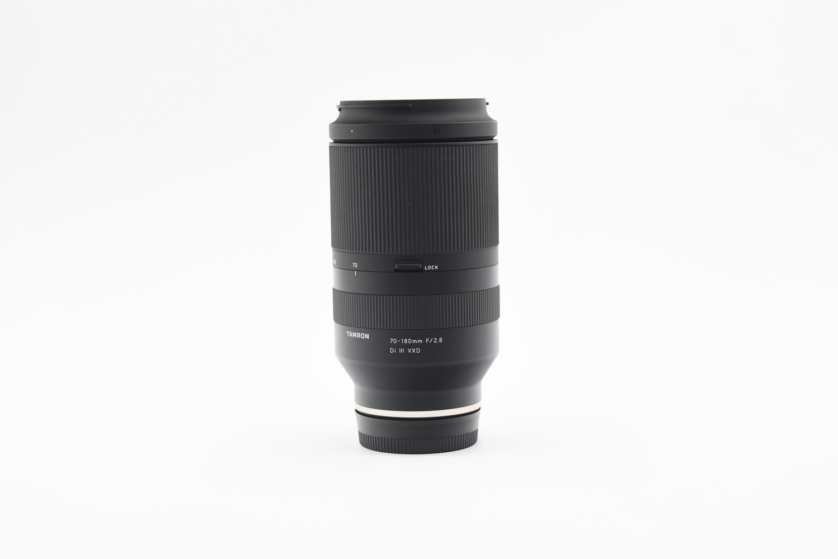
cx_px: 419
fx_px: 1746
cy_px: 280
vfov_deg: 18.2
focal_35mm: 75
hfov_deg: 27.0
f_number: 7.1
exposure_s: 1/125
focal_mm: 50
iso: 1600
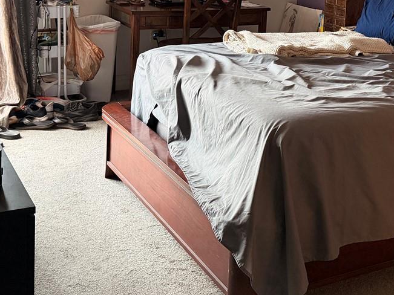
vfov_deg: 24.0
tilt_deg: -8.1
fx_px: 671
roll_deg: -3.0
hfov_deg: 32.3
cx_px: 276
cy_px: 22
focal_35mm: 59
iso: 320
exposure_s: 1/60
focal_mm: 6.76
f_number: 1.78
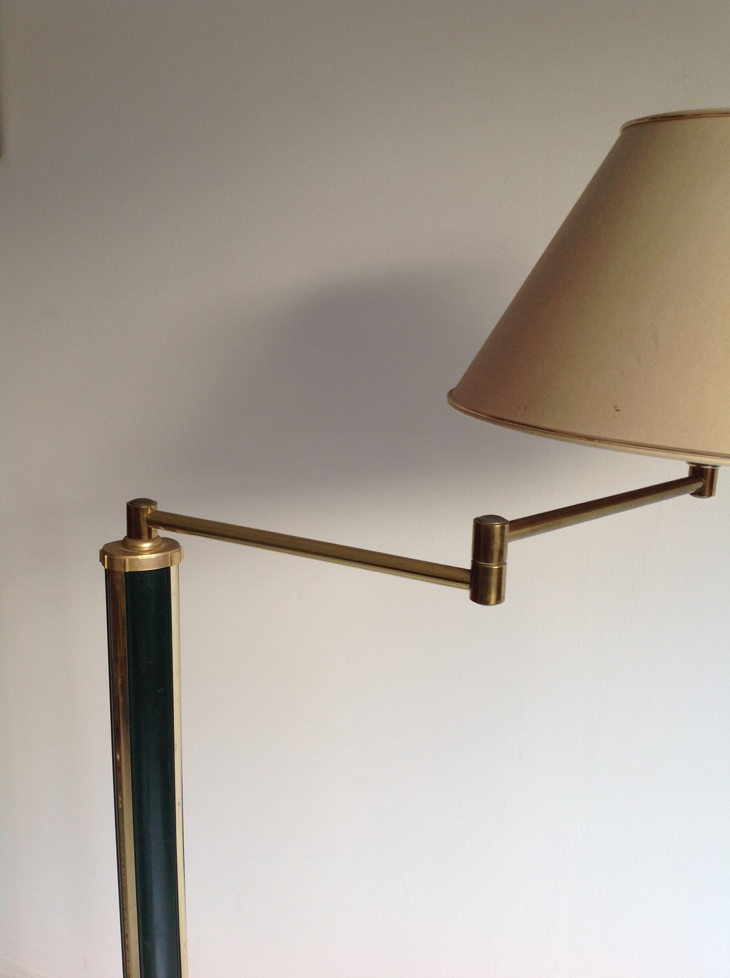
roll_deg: -1.7
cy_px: 489
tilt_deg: -11.3
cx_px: 365
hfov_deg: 40.6
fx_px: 987
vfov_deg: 52.7
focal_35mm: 35
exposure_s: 1/20
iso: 50
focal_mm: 4.28
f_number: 2.4
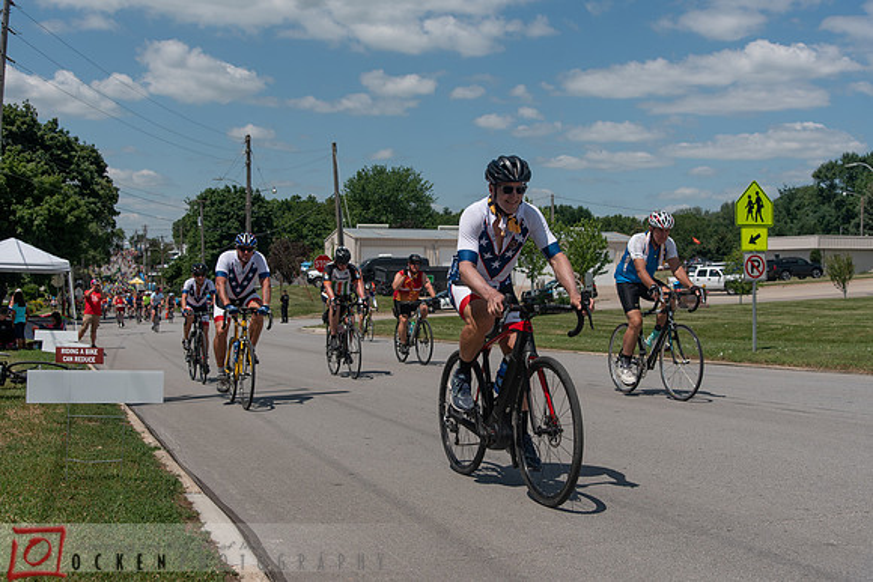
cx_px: 436
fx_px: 1067
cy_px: 291
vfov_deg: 30.5
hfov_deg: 44.5
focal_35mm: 44
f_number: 5.6
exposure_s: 1/1600
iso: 200
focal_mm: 44
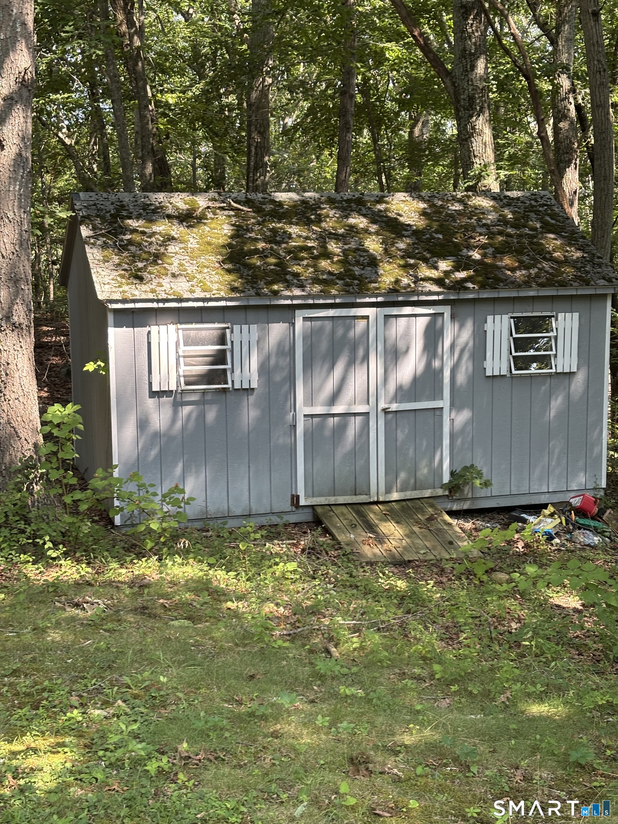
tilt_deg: -8.6
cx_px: 309
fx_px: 1238
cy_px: 412
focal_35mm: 52
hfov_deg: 28.0
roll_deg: +2.3
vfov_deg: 36.8
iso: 32
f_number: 1.6
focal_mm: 5.96
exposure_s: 1/121
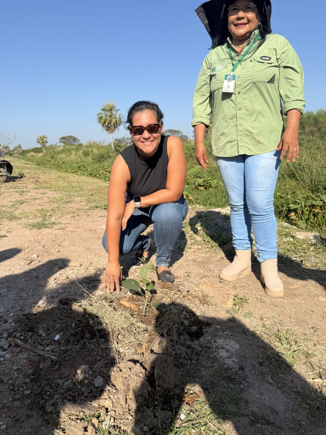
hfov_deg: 56.8
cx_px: 163
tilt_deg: -12.1
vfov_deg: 71.6
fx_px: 301
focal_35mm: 24
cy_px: 218
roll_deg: +1.2
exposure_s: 1/4167
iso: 80
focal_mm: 6.76
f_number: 1.78
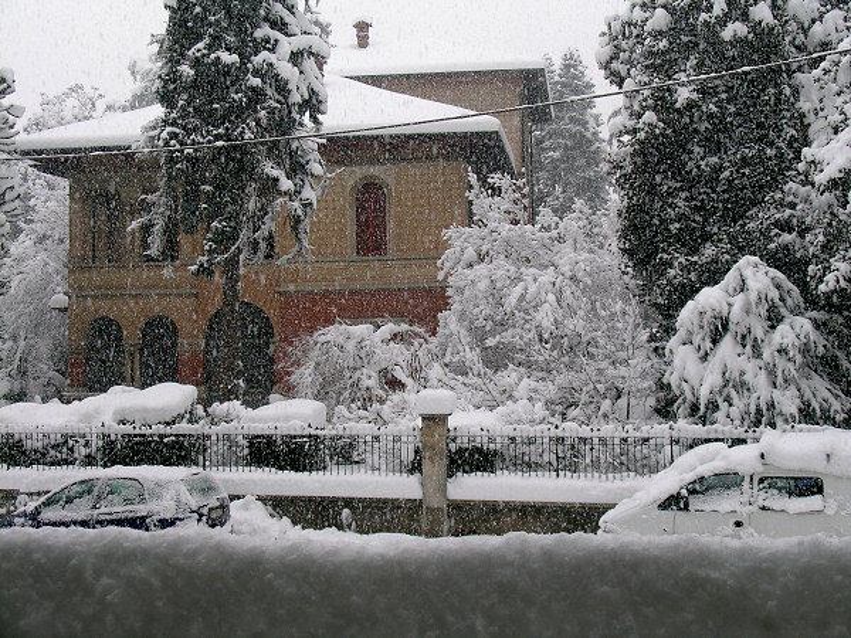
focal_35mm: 46
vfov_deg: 31.5
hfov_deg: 41.2
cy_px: 319
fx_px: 1131
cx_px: 426
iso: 50
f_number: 5.2
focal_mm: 9.5
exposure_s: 1/120
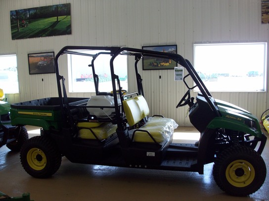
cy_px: 100
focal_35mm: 34
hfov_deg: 54.0
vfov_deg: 41.8
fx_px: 264
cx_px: 134
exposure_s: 1/98.9
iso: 64
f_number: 2.8
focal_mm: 5.7
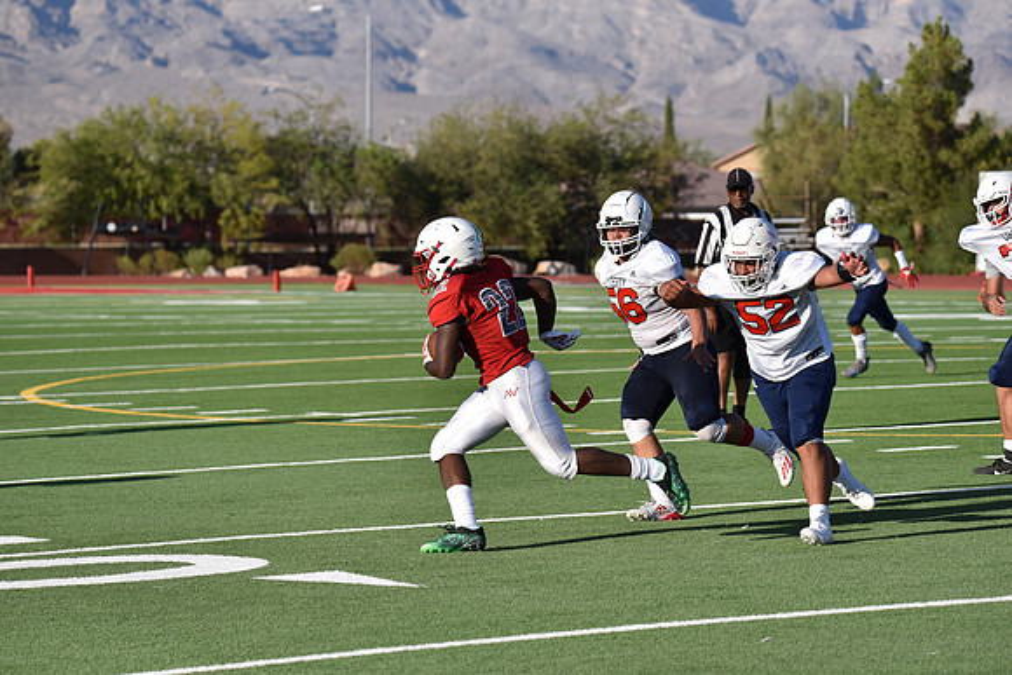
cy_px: 338
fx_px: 4217
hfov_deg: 13.7
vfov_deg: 9.2
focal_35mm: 150
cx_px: 506
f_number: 5.6
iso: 560
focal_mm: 150
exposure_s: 1/4000
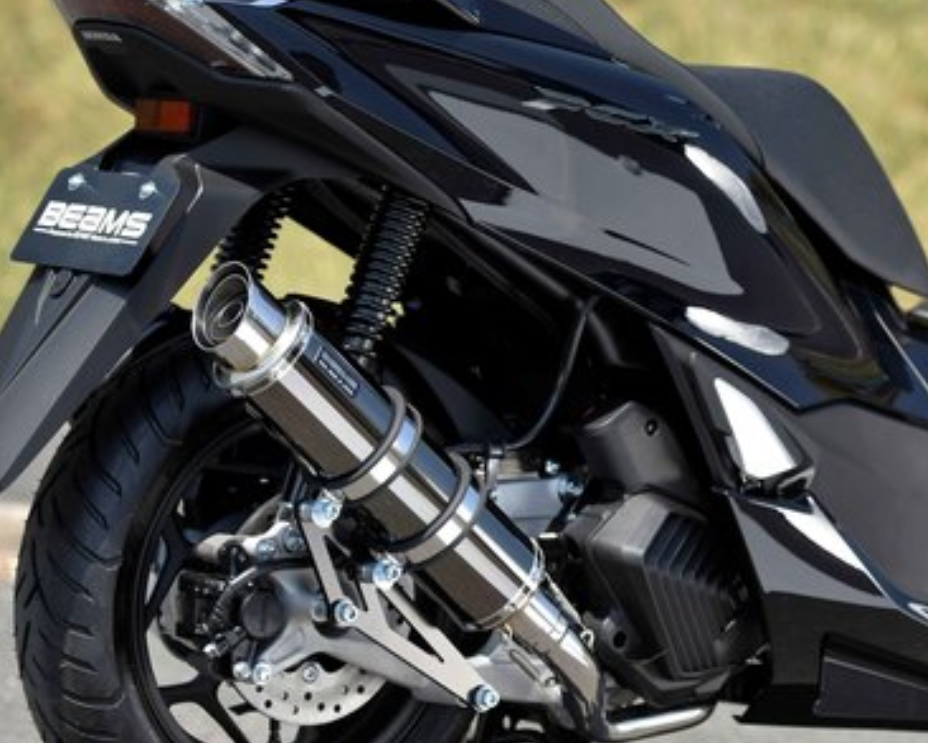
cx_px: 710
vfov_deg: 7.7
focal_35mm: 201
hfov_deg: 9.6
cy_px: 243
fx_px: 5522
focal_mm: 98
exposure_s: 1/2500
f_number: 3.2
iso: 250
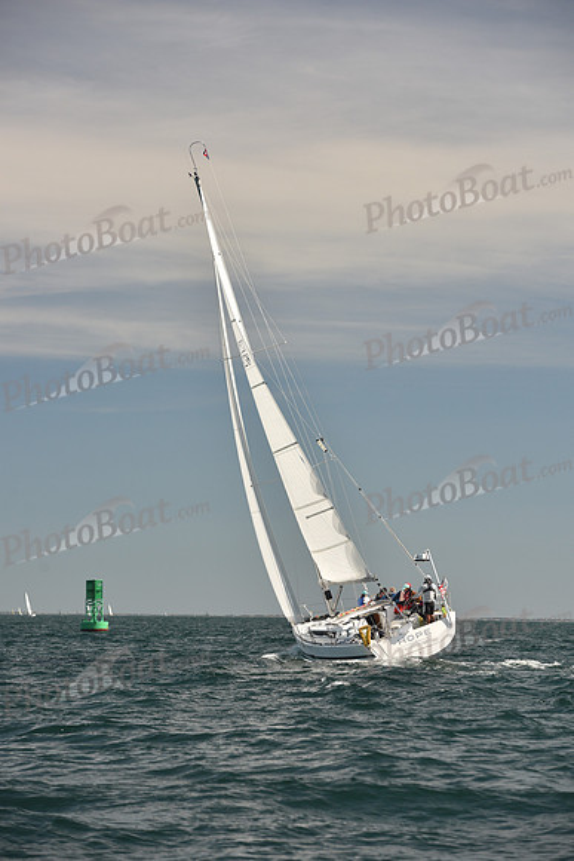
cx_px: 287
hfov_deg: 11.2
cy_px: 430
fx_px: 2916
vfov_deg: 16.8
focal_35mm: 122
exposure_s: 1/640
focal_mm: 122
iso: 250
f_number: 5.6
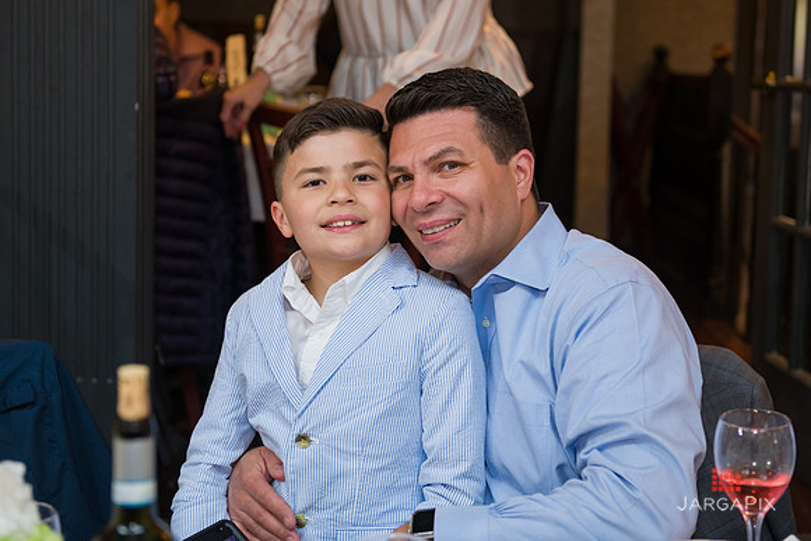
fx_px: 1527
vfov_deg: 20.1
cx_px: 444
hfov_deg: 29.7
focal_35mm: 68
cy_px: 208
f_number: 3.2
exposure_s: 1/125
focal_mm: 55
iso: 1000
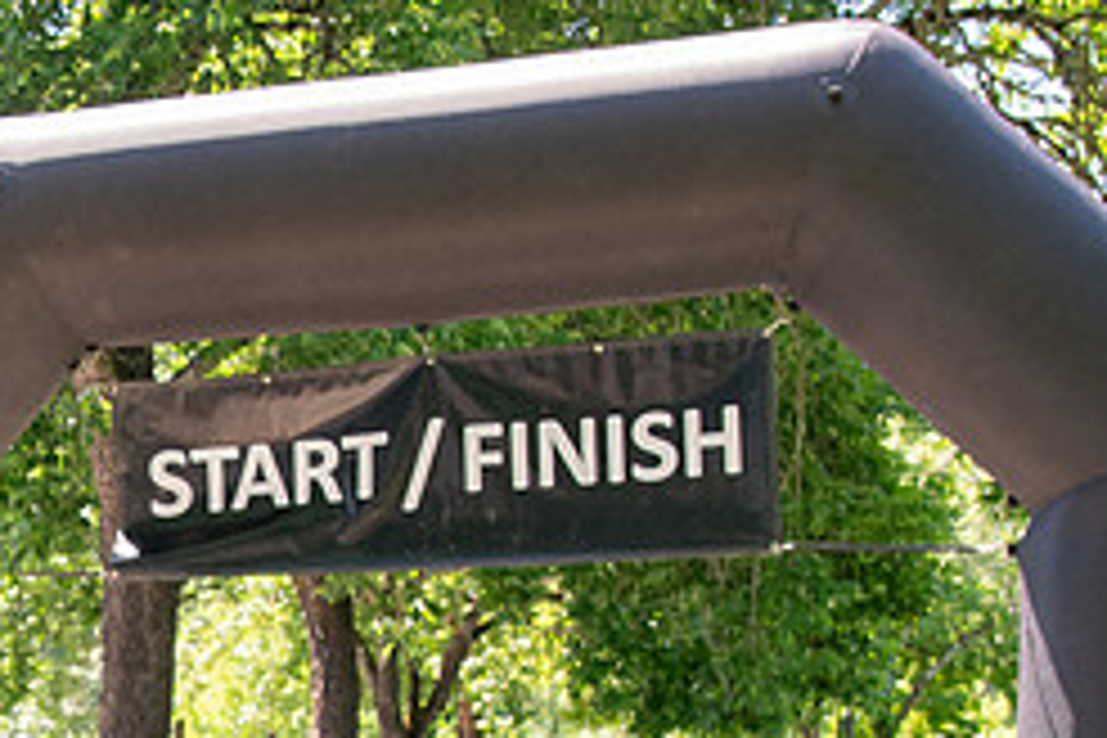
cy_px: 756
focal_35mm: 85
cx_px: -162
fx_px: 2614
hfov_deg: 22.4
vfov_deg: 15.7
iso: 500
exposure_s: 1/400
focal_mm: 24
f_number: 4
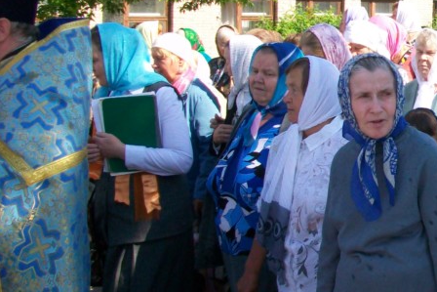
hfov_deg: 24.6
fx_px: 923
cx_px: 496
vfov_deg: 17.8
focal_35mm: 76
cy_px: 65
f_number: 2.8
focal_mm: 5.7
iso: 64
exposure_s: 1/500
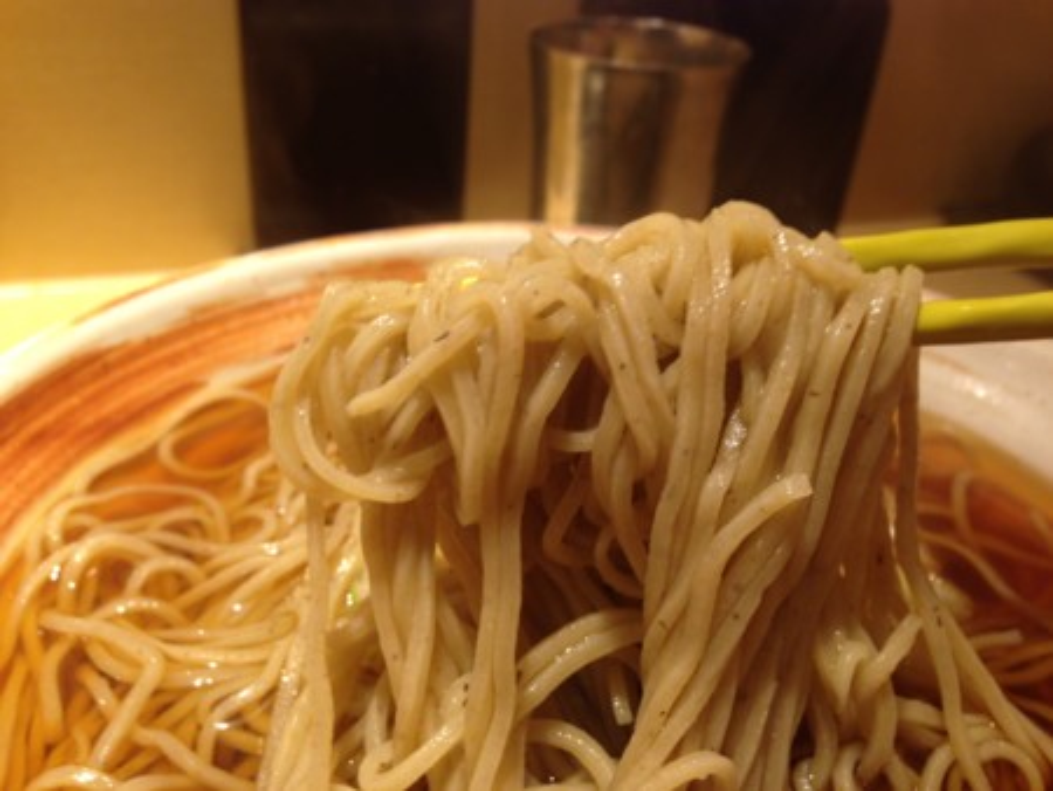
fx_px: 1004
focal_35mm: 33
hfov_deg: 55.3
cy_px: 396
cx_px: 526
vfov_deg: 43.0
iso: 50
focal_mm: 4.12
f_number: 2.4
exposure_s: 1/20
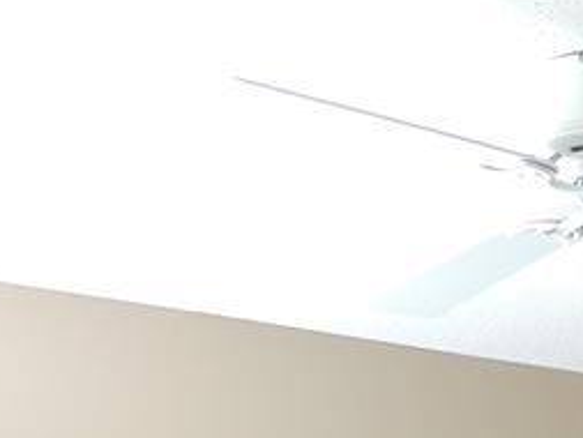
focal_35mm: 97
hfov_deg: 18.7
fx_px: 1634
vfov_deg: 13.2
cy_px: 871
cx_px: 774
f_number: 3
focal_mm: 4.3
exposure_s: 1/30
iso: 280
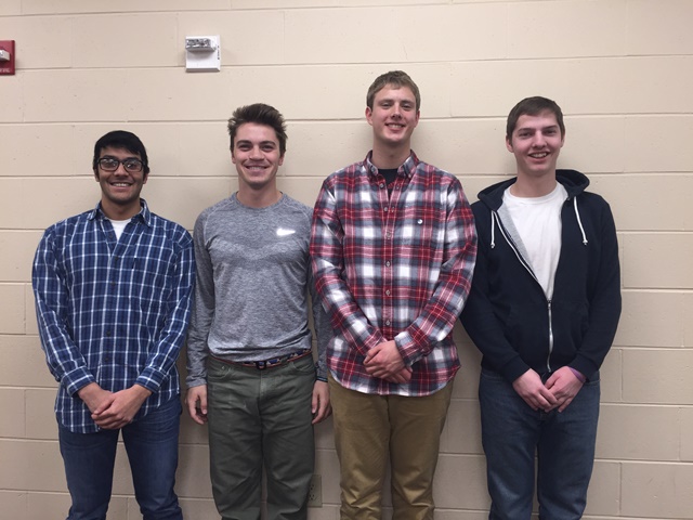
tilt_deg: -1.9
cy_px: 260
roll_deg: +0.1
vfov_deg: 48.2
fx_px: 581
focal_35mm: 29
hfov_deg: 61.7
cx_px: 346
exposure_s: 1/30
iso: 50
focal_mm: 4.15
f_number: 2.2
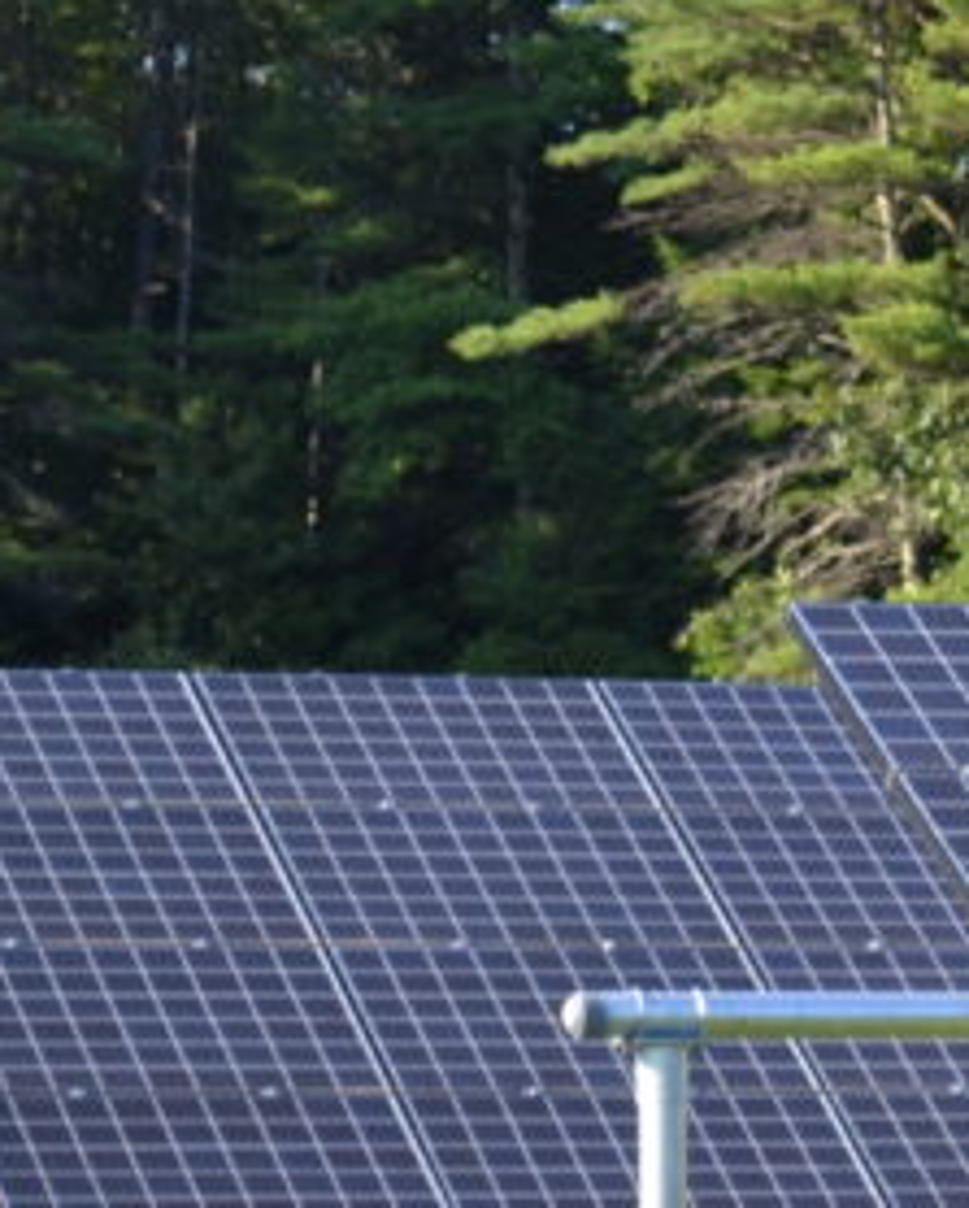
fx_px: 10190
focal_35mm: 285
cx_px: 1582
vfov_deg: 6.8
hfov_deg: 5.4
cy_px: 745
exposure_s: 1/100
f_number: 5.6
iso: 100
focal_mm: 55
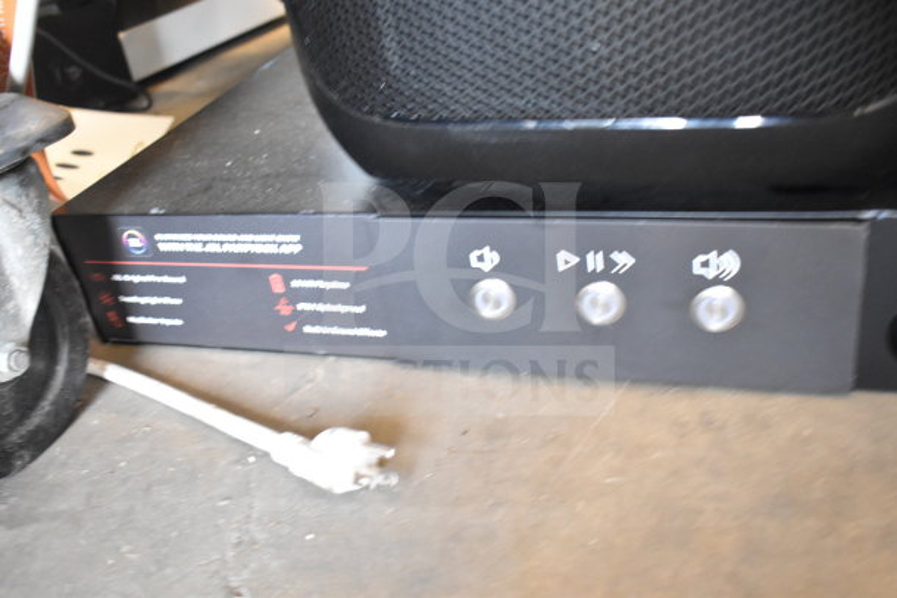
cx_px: 448
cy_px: 299
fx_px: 897
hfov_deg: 53.1
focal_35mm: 36
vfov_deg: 36.9
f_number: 3.8
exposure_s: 1/40
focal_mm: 24
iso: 3200
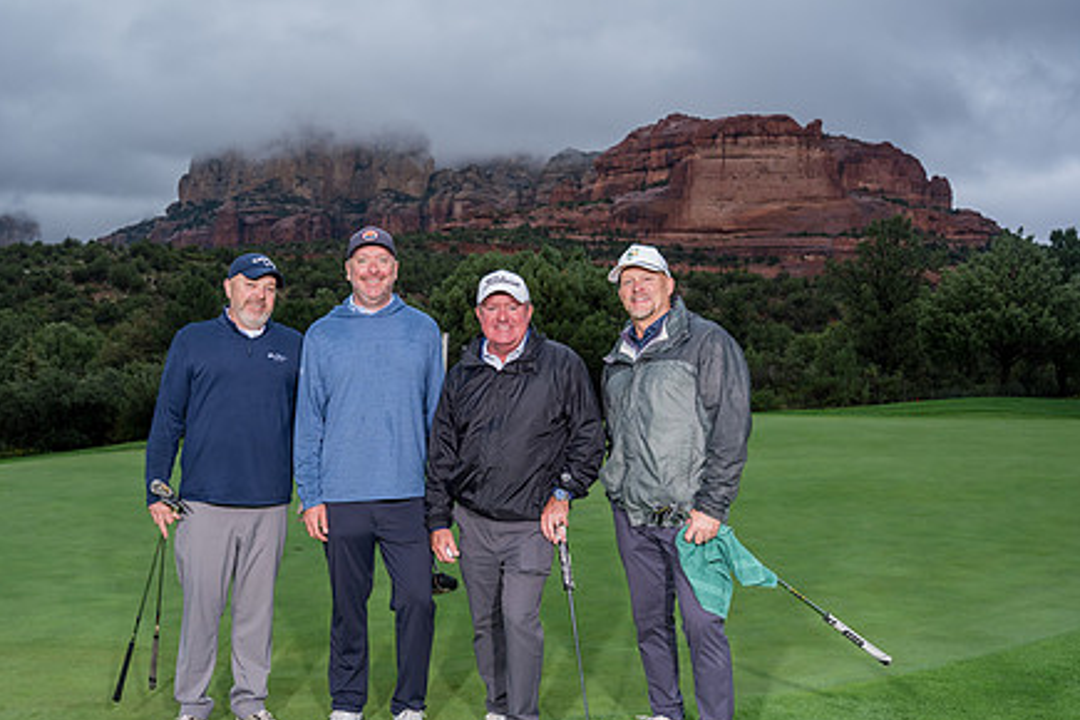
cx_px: 474
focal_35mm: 32
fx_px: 960
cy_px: 441
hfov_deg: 58.5
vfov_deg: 40.9
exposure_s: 1/320
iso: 320
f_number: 4.5
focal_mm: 24
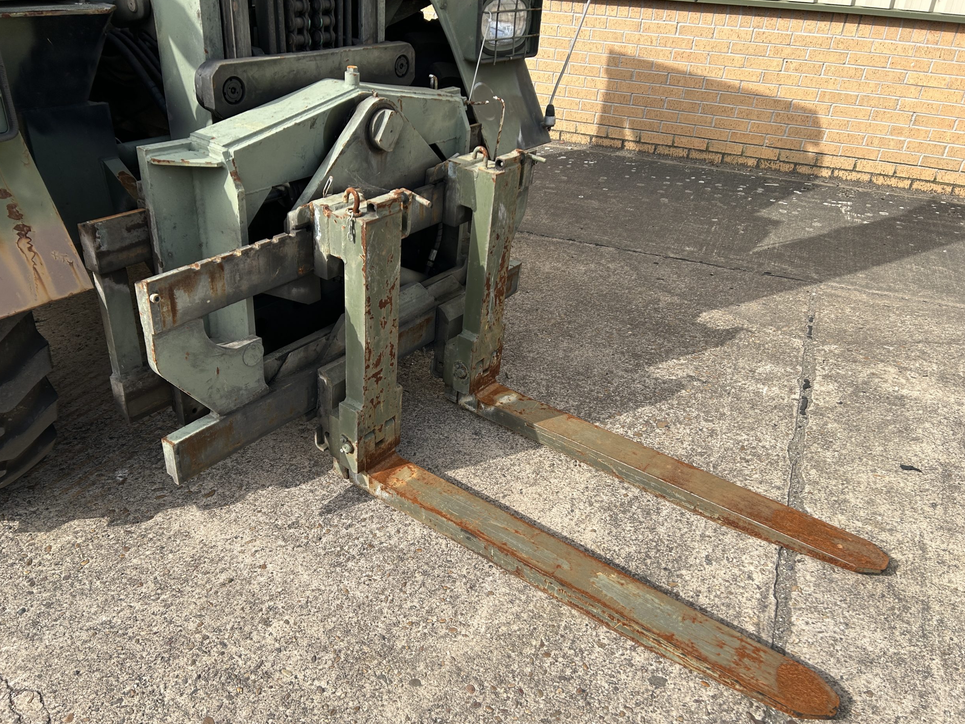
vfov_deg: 51.4
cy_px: 365
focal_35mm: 27
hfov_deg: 65.3
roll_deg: -4.0
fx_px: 753
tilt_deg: -28.5
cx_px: 484
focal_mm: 5.7
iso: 50
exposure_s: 1/2083
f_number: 1.5
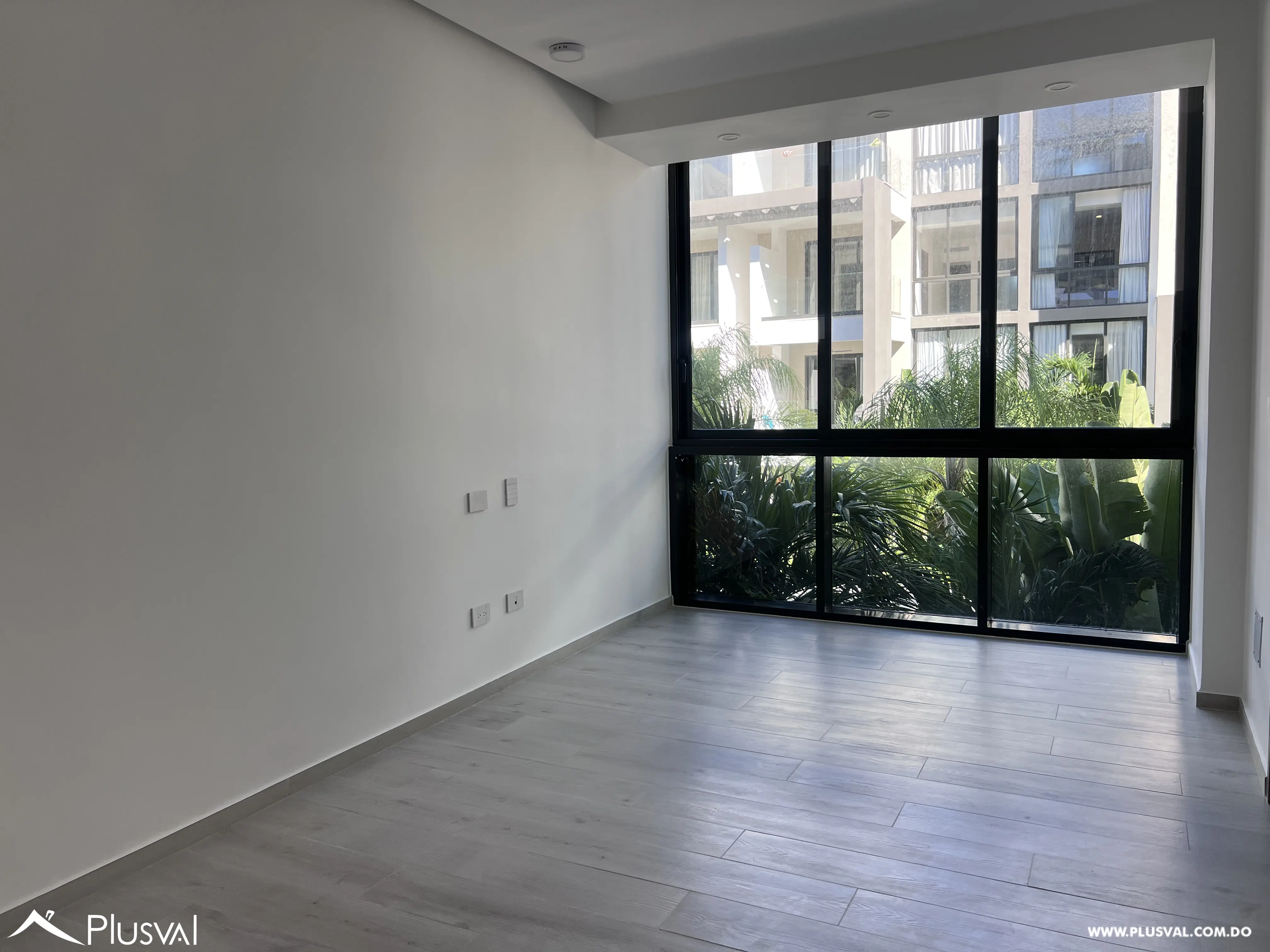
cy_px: 476
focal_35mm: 26
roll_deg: +1.4
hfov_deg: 67.3
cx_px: 635
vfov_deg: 53.1
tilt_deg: -3.2
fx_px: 954
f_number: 1.5
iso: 50
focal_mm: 5.7
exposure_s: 1/486
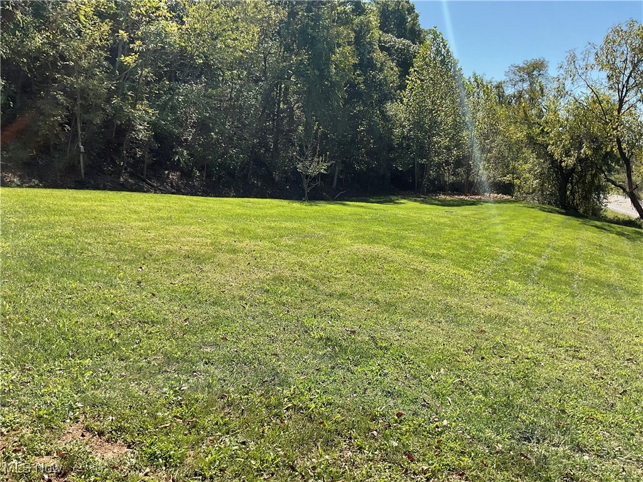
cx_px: 322
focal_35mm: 29
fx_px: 539
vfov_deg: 48.2
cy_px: 241
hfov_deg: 61.7
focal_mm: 3
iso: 16
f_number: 1.8
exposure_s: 1/997
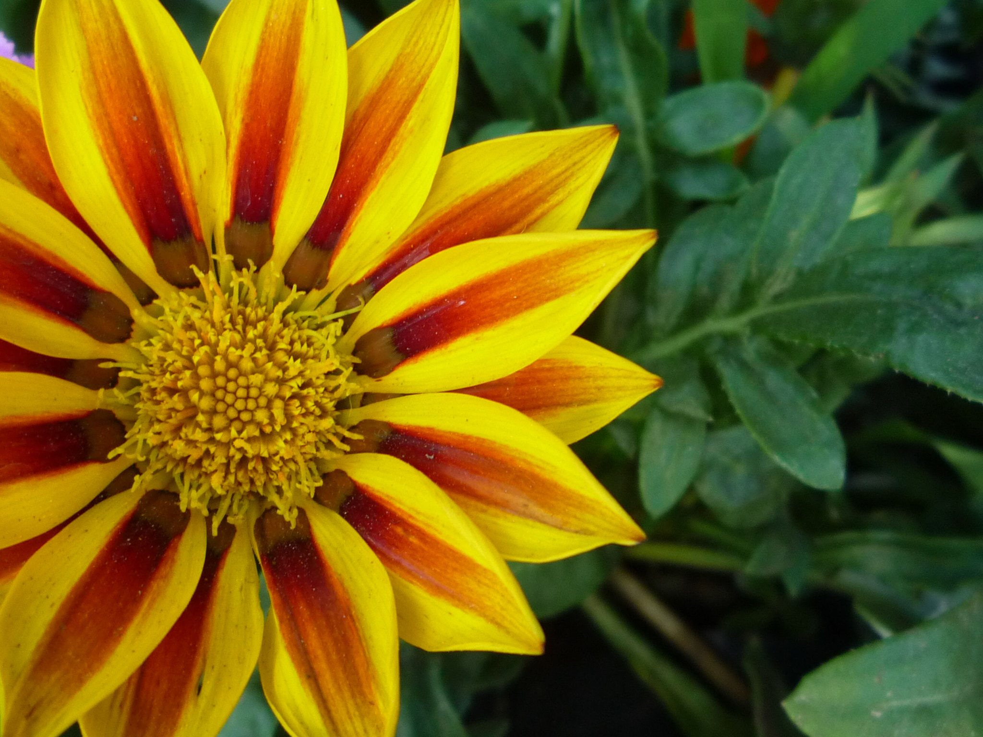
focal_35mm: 30
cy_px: 368
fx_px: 852
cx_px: 492
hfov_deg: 60.0
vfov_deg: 46.8
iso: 200
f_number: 3.3
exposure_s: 1/125
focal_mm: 5.2
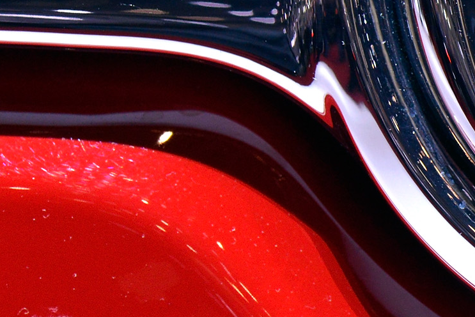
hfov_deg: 4.8
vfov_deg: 3.2
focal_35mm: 424
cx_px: 756
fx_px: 5596
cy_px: -57
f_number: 8
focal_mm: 105
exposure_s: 1/125
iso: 1000
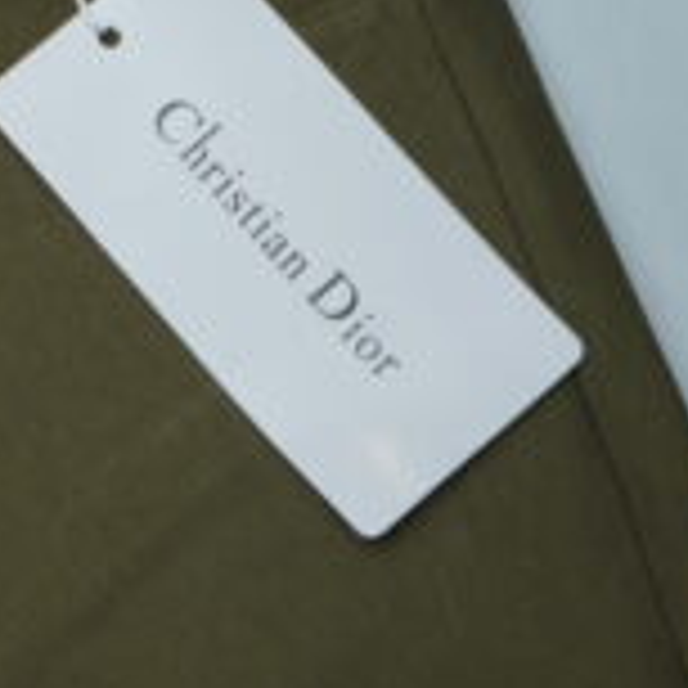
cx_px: -198
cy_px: -9
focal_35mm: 100
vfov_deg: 17.0
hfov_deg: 16.5
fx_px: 2249
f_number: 6.3
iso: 250
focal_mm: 30
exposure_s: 1/200
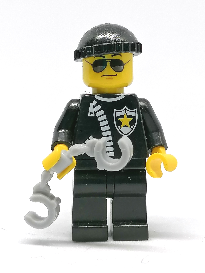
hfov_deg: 15.1
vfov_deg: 20.0
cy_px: 136
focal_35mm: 98
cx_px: 102
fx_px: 774
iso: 80
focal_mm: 4.75
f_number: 1.8
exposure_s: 1/100
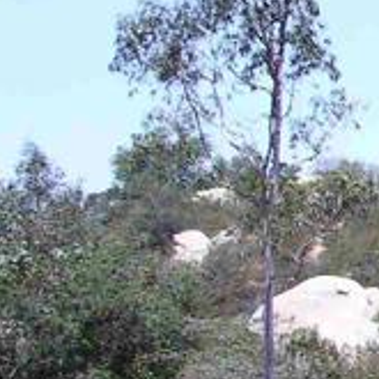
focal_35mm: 192
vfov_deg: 9.1
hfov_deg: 7.8
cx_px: 1174
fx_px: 2378
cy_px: 243
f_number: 7.1
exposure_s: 1/136
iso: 50
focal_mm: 8.9
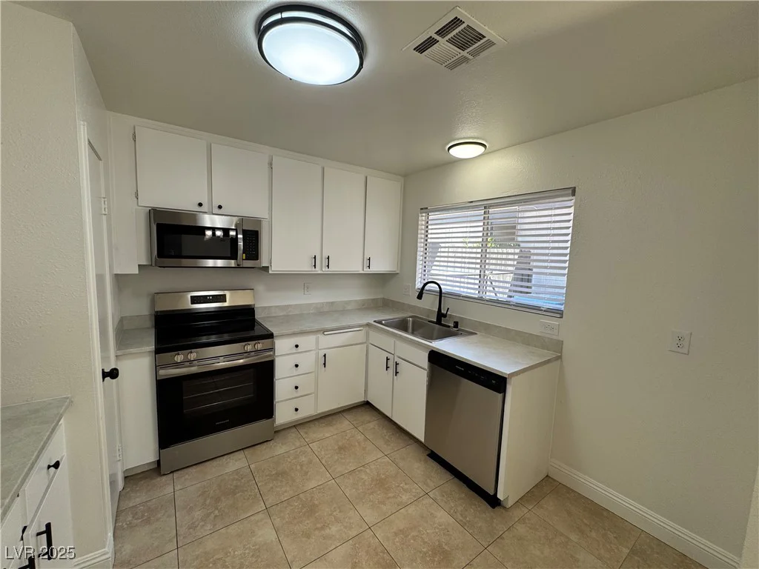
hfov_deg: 102.1
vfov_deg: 85.7
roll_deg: -2.2
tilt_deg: -5.6
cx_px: 380
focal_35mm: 14
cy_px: 284
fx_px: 307
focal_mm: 2.22
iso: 64
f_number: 2.2
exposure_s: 1/120
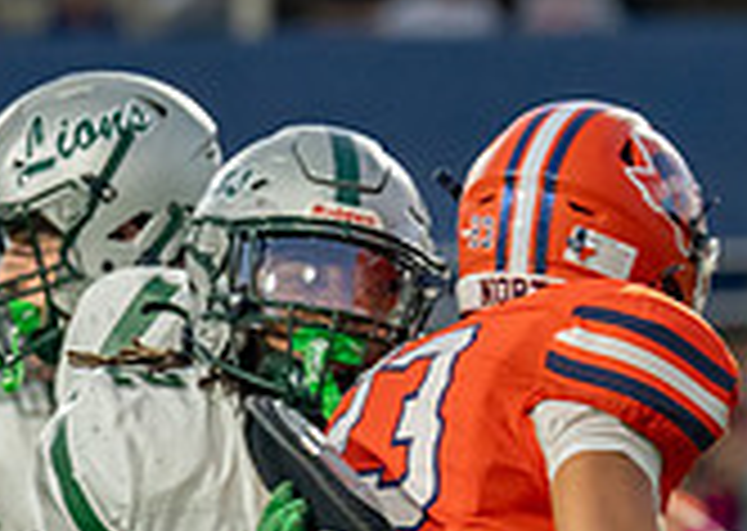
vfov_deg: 2.1
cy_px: 768
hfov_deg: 3.0
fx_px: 14445
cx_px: 430
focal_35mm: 682
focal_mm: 133
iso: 2000
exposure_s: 1/1600
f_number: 2.8
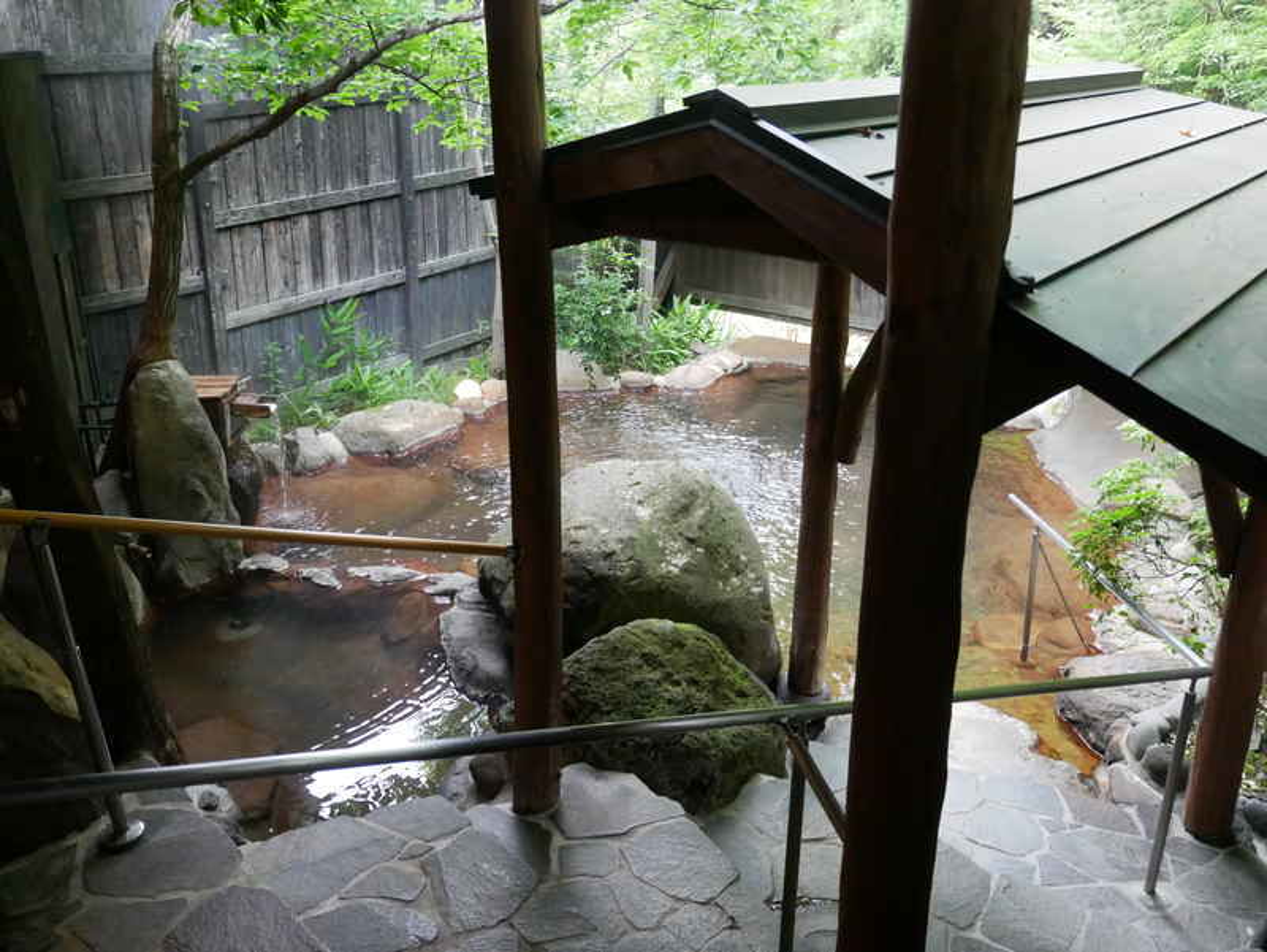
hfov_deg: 59.9
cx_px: 634
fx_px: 1099
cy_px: 476
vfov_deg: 46.8
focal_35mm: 30
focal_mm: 15
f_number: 3.8
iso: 2500
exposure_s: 1/60
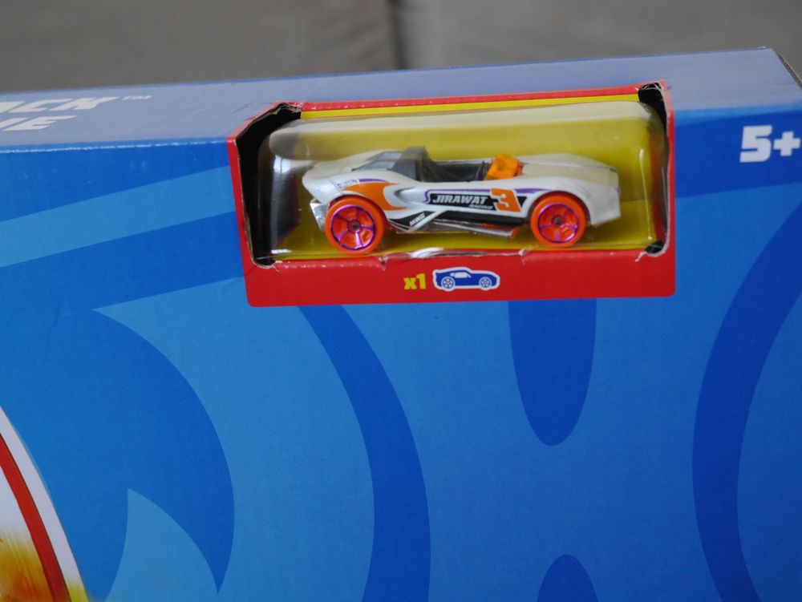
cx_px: 401
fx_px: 1159
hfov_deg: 38.2
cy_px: 301
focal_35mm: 50
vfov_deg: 29.1
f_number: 5.3
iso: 1250
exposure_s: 1/60
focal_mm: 25
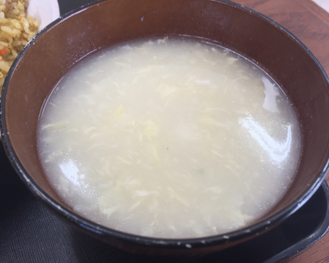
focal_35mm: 31
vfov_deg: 47.1
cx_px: 168
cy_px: 135
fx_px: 302
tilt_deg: -53.7
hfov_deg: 57.2
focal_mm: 4.15
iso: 32
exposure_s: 1/60
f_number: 2.2
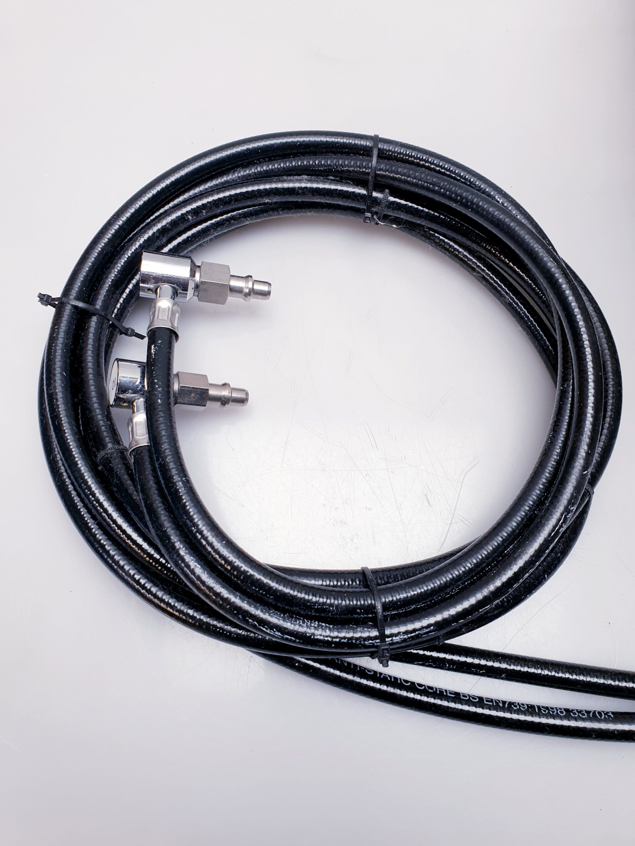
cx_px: 318
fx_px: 636
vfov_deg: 67.3
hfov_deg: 53.1
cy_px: 423
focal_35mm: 26
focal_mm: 4.3
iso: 64
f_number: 2.4
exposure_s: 1/50
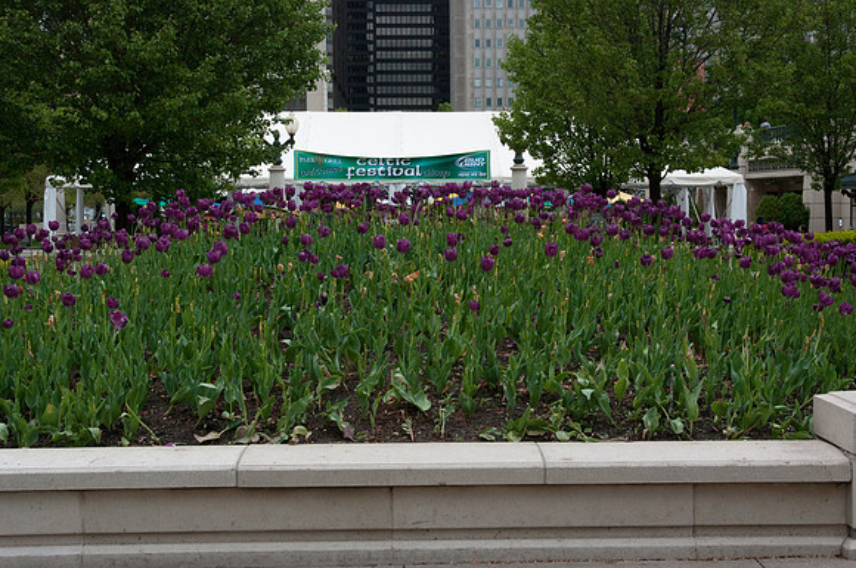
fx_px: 1389
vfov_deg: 23.1
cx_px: 428
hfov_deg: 34.3
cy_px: 284
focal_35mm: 58
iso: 1600
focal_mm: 39
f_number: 16
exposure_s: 1/160
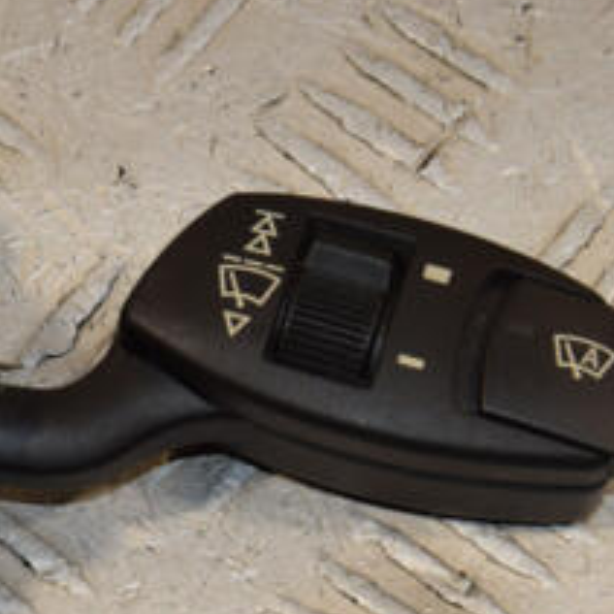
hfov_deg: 7.3
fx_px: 4796
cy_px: 419
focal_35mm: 239
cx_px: 79
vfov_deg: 7.3
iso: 800
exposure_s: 1/200
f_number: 8
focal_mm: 66
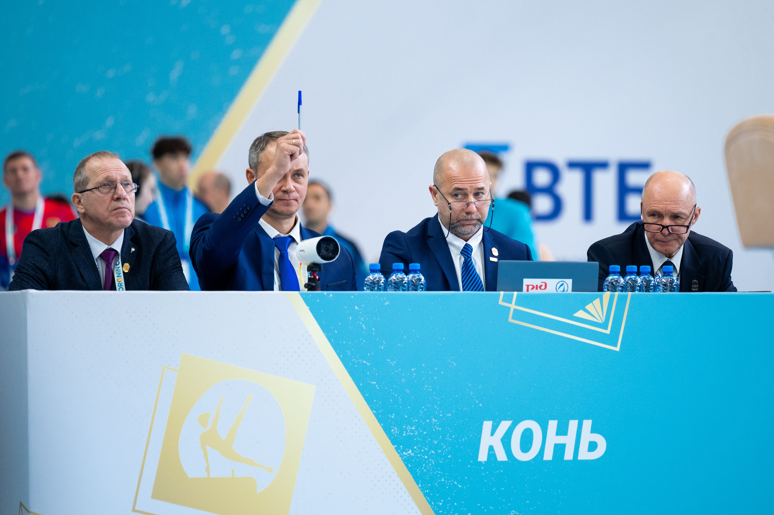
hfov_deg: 7.8
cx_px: 421
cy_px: 245
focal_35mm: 263
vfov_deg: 5.2
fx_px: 5644
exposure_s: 1/1000
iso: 2000
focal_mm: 200
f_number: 2.8
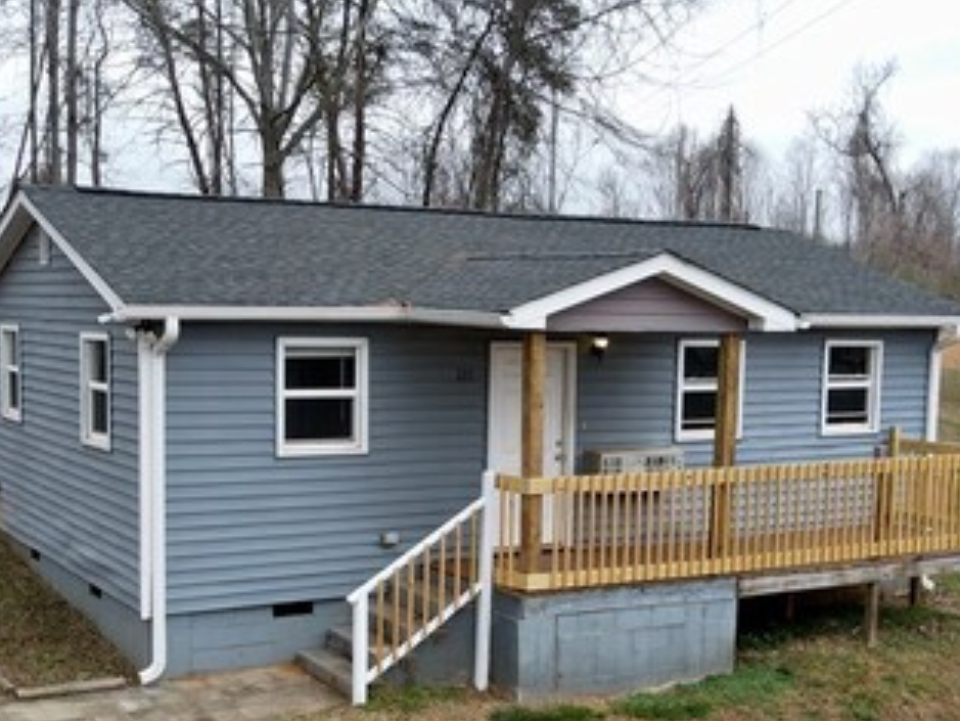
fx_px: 1359
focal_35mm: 49
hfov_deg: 38.9
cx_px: 463
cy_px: 479
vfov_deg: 29.5
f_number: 2.8
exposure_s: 1/120
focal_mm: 4.5
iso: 100
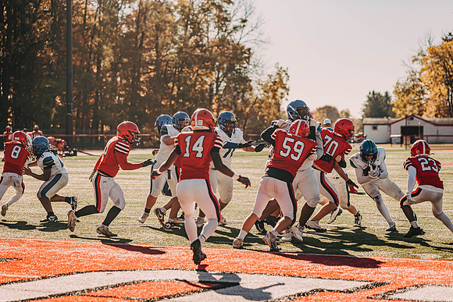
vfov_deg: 12.5
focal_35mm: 110
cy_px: 151
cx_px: 226
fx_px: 1384
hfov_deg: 18.6
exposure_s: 1/2500
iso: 250
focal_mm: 110
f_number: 3.2
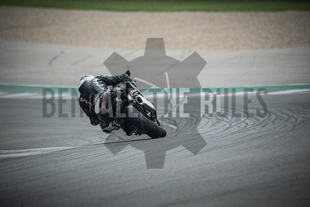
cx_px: 155
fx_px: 4642
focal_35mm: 539
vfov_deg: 2.6
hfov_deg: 3.8
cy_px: 104
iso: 2000
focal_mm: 359.6
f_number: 5.6
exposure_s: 1/2500
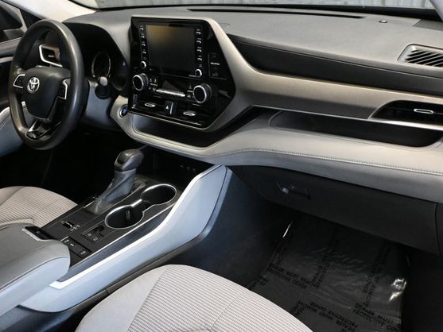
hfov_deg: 57.4
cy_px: 169
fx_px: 404
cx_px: 241
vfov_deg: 44.7
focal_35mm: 32
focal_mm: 19
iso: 5600
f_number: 3.8
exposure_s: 1/60
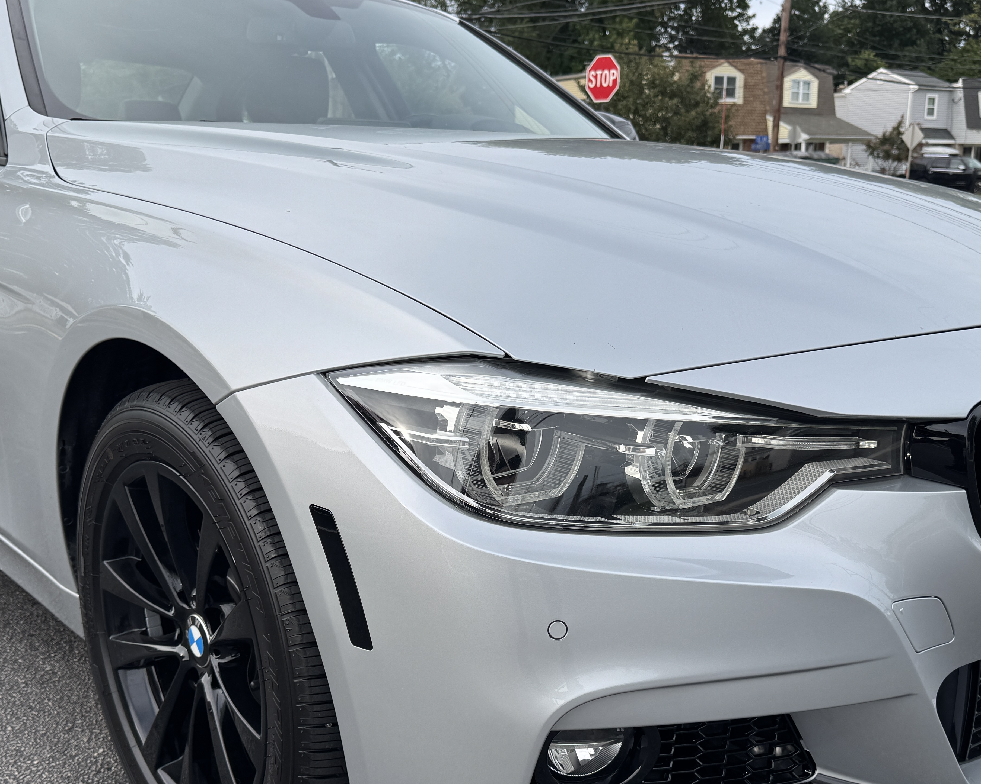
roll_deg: +0.5
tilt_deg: -16.7
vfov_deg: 39.9
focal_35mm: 37
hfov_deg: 49.1
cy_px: 491
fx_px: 1074
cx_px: 497
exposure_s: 1/1524
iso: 80
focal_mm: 6.76
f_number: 1.78
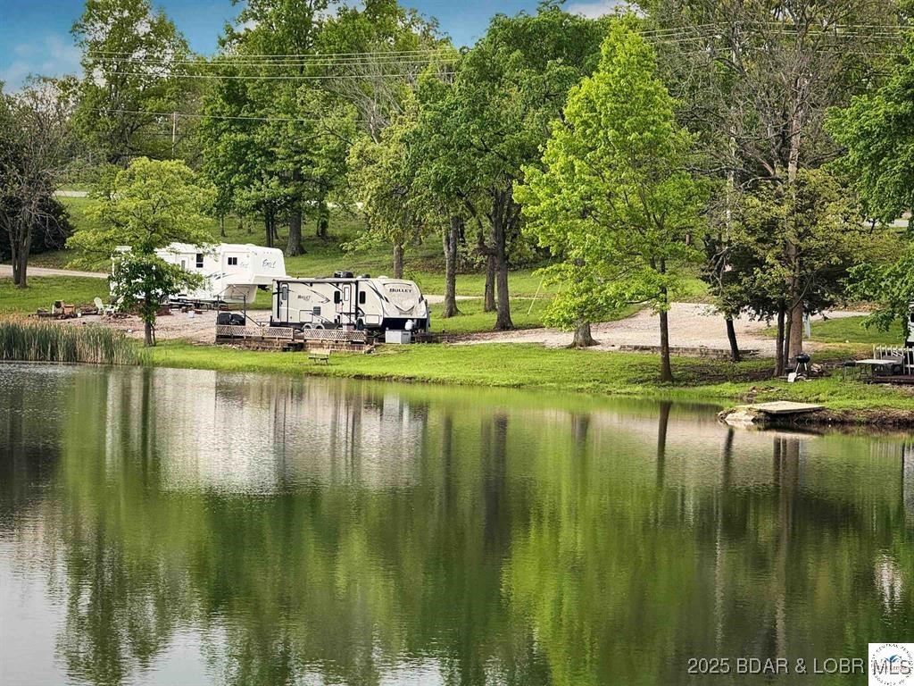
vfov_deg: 12.3
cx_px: 457
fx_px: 3168
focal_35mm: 120
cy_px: 343
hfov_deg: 16.4
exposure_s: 1/185
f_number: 2.8
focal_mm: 15.66
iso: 64
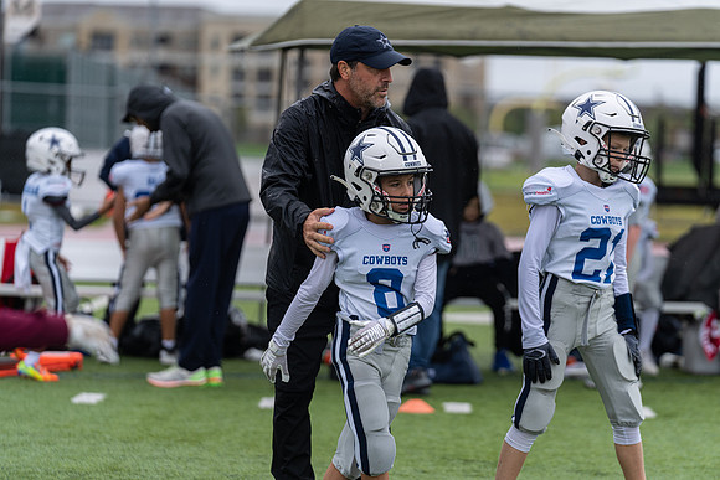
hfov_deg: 11.2
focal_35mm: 184
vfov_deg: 7.5
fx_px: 3681
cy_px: 240
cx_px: 360
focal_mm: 184
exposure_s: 1/1250
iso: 250
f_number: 3.5
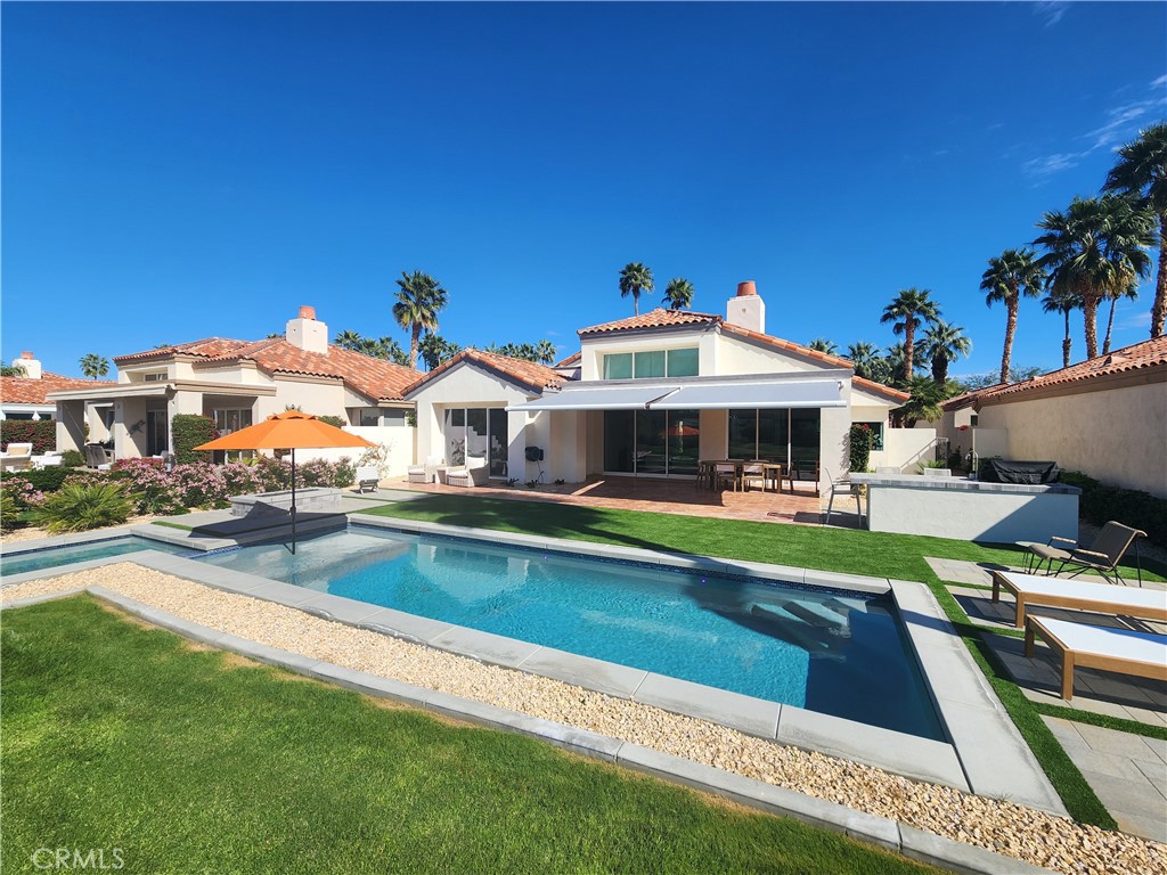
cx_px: 584
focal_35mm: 13
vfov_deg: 89.9
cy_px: 438
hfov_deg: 106.2
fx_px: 438
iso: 50
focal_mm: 2.2
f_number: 2.2
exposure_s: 1/2163
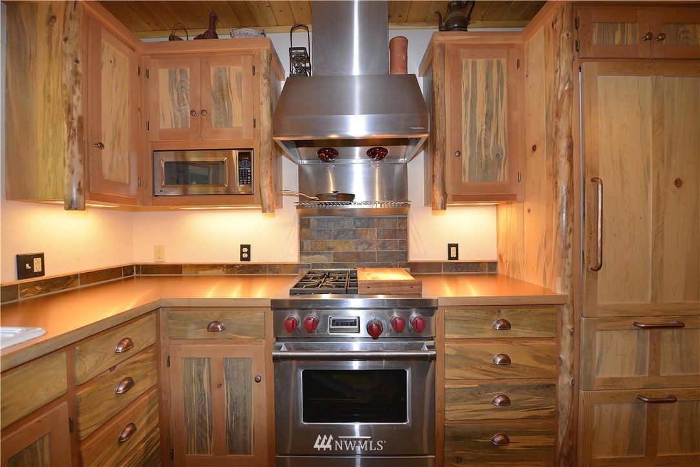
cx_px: 350
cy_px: 234
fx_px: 272
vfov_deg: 81.2
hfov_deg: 104.2
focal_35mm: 14
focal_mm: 14
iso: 560
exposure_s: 1/60
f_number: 4
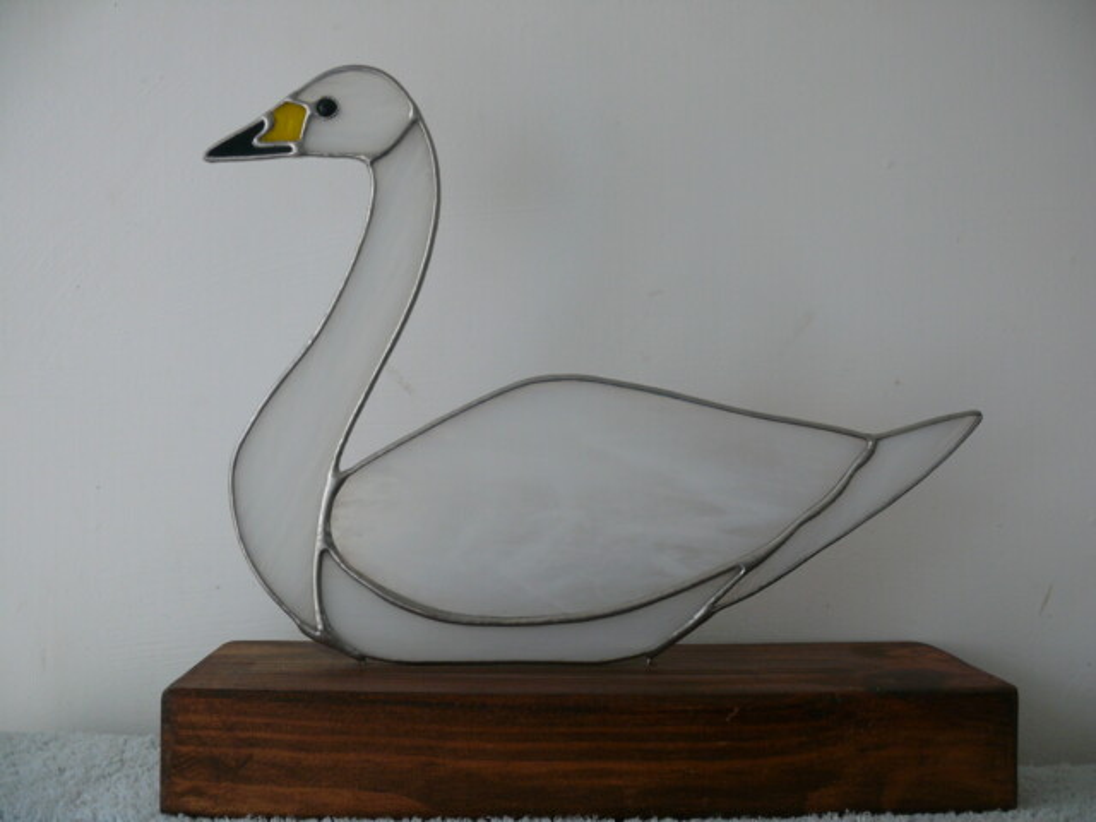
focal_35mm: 35
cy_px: 411
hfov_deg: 52.6
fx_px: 1108
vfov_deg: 40.7
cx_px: 548
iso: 125
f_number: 2.8
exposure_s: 1/30
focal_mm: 7.4
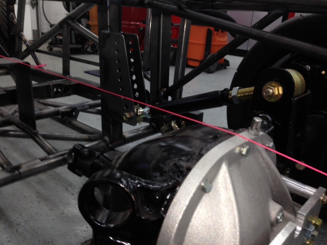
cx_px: 164
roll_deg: -3.7
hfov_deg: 55.4
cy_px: 122
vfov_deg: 42.9
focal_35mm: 33
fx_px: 312
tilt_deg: -18.2
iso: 50
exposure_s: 1/36
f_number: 2.4
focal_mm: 4.12
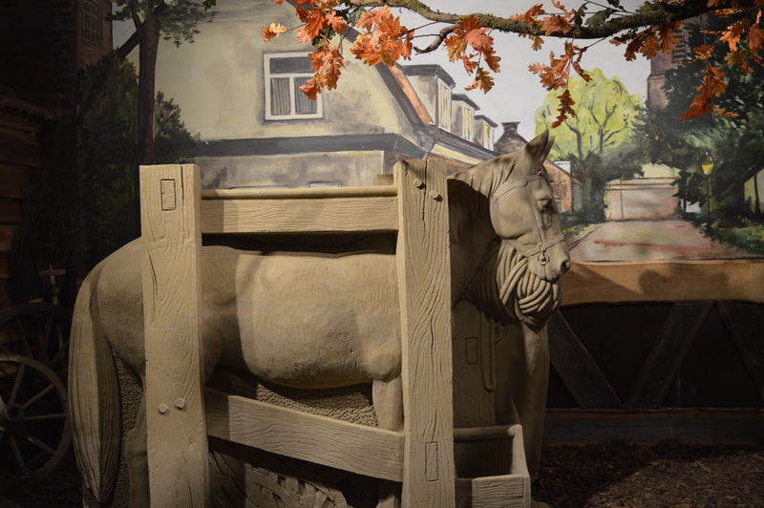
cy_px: 254
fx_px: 636
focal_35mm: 30
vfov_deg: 43.5
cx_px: 382
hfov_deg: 62.0
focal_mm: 20
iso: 360
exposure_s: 1/30
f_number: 3.8
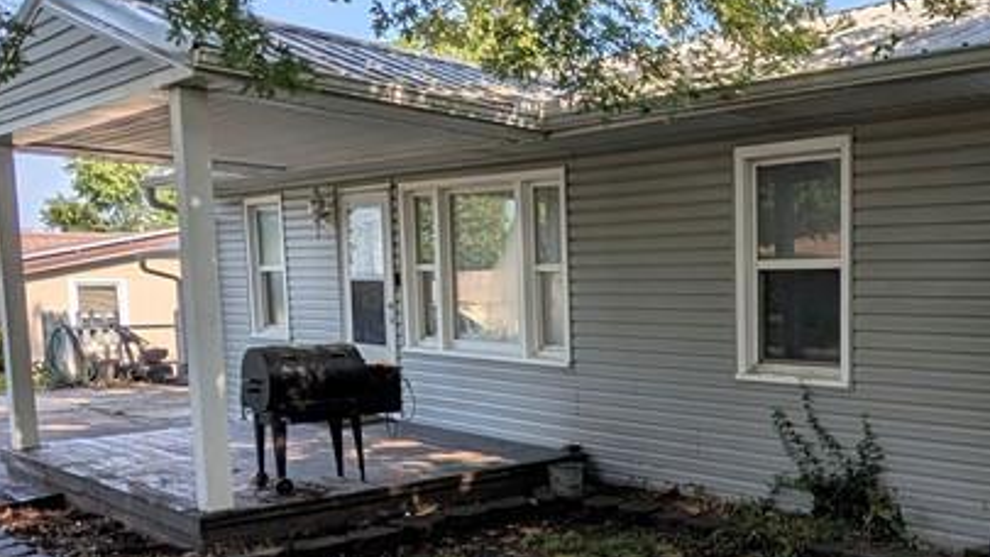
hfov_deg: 53.0
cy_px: 398
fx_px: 866
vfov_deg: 35.1
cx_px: 869
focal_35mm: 33
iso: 52
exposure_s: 1/1220
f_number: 1.7
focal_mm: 2.02
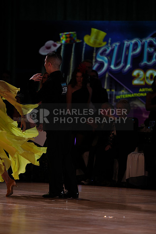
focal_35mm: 200
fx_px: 1299
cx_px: 78
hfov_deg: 6.9
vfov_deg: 10.3
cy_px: 117
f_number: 3.5
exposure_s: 1/400
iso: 500
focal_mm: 200
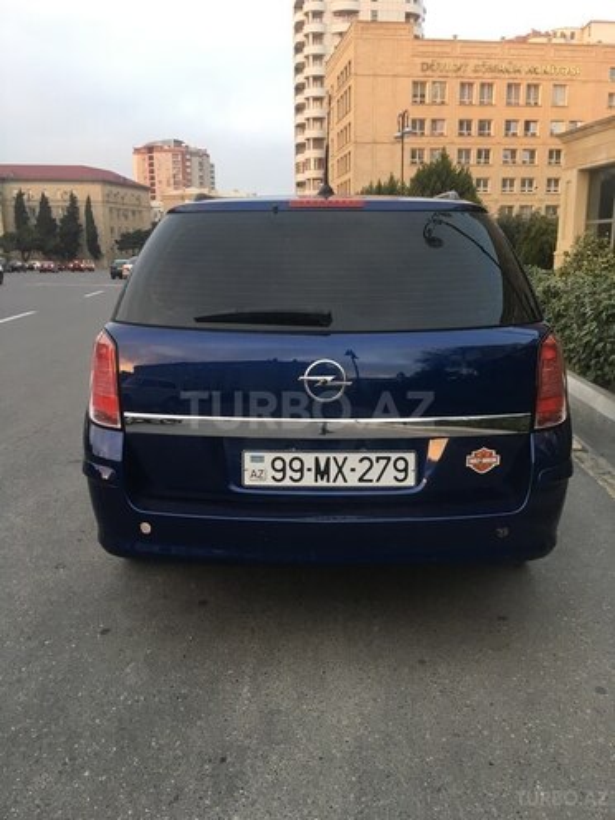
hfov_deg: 48.2
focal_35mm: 29
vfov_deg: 61.7
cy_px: 410
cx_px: 308
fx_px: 687
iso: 25
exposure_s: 1/33
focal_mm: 4.15
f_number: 2.2
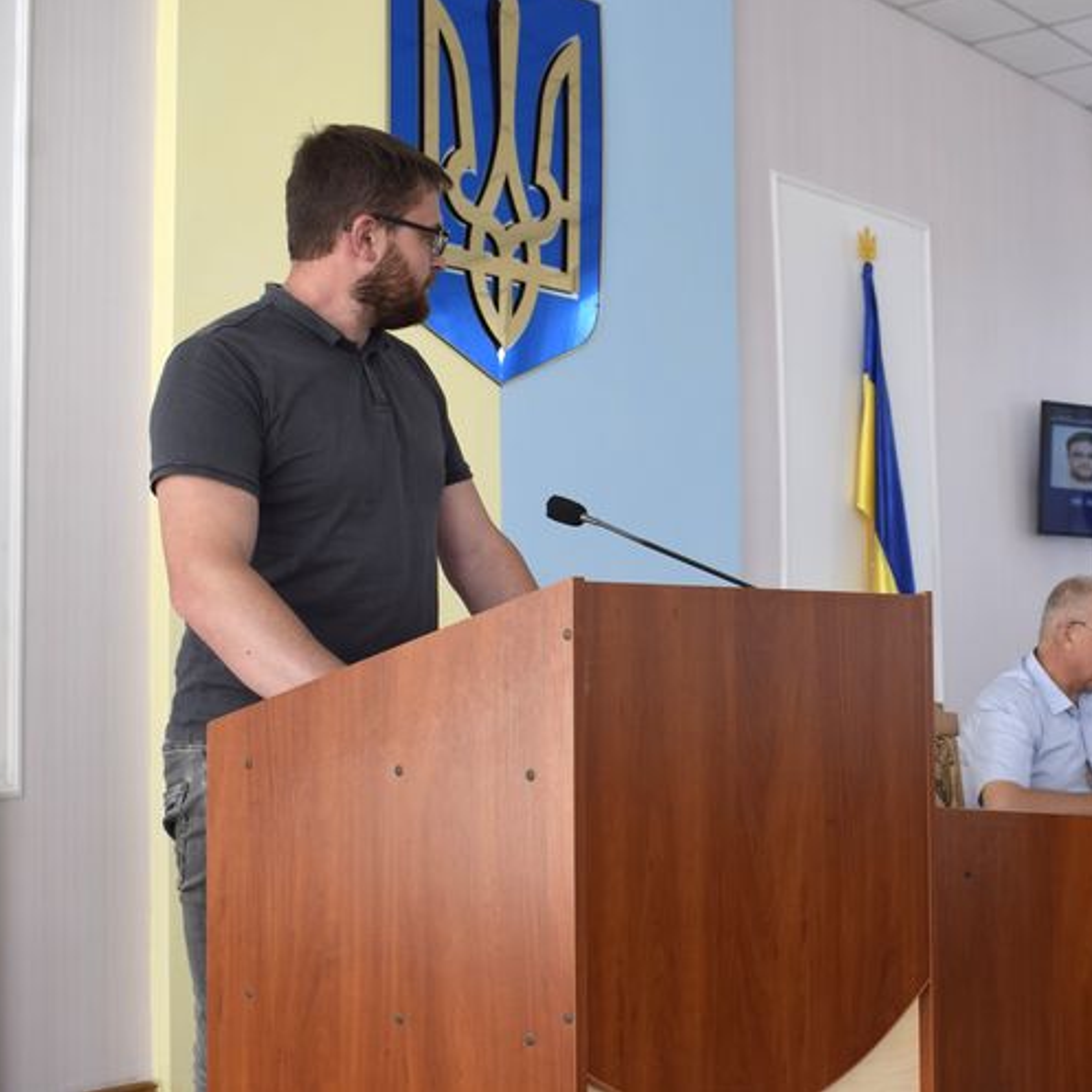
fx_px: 1785
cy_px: 544
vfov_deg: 34.0
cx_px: 767
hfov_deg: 33.6
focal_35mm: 50
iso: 400
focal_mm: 26
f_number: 6.3
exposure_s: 1/160
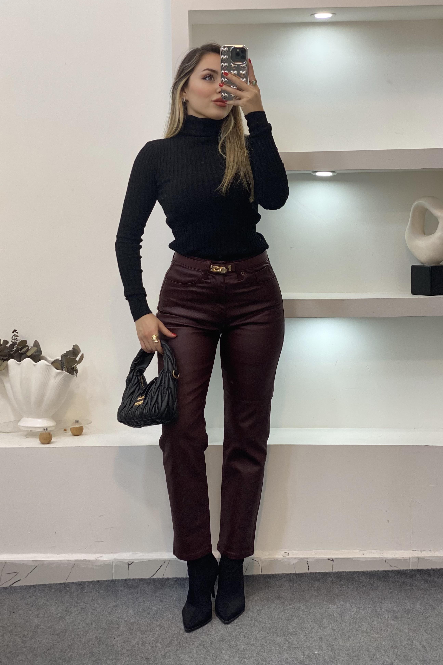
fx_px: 1015
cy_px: 328
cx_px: 210
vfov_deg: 36.2
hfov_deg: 24.6
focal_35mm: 55
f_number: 2
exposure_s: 1/100
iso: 80
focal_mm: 6
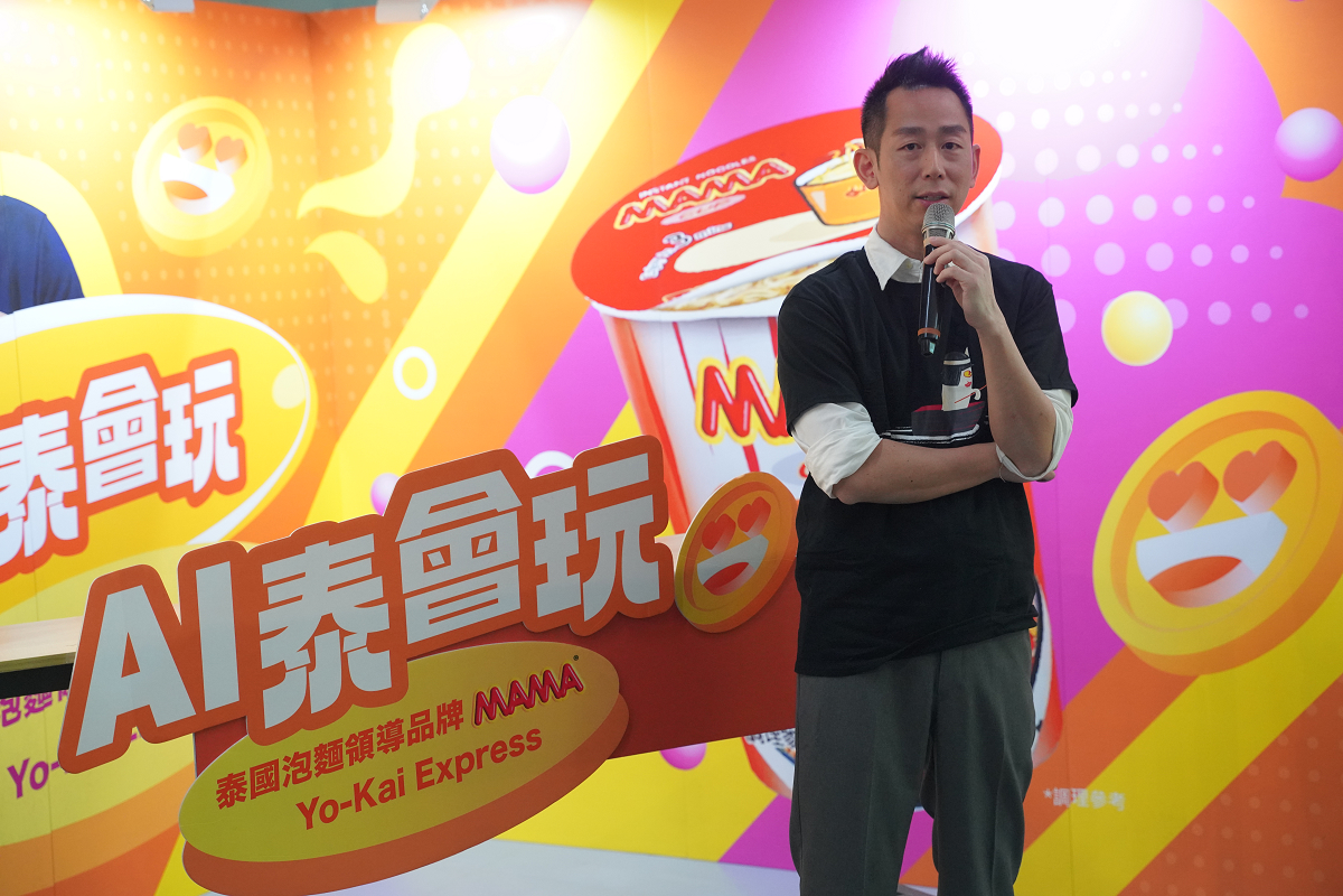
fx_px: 2275
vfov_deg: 22.3
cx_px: 672
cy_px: 448
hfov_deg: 32.9
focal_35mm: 61
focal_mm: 61
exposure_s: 1/160
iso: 5000
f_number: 4
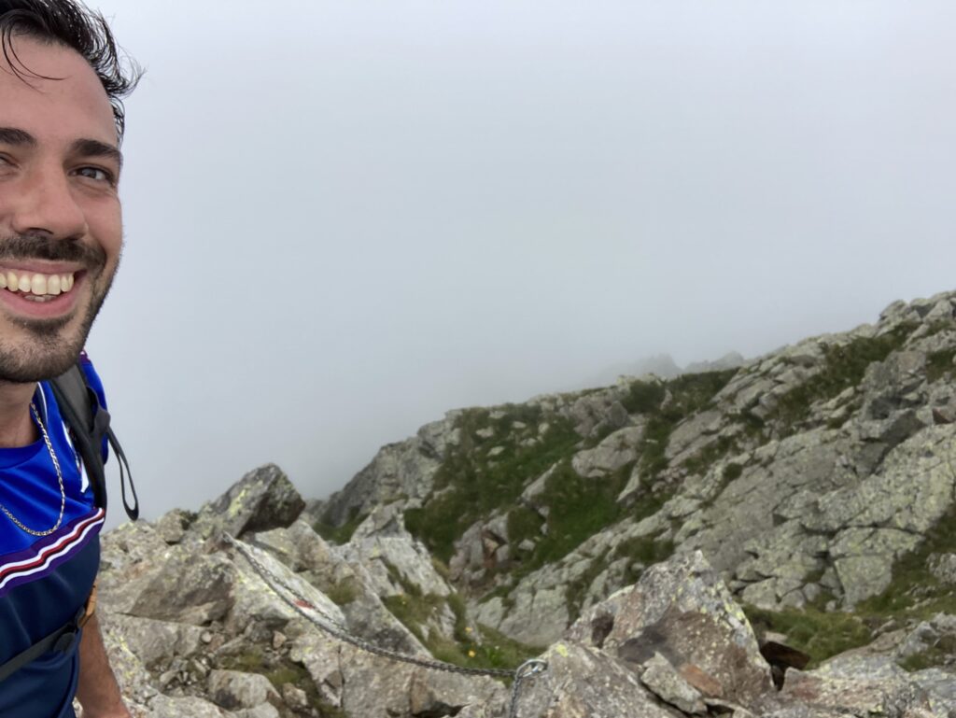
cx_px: 478
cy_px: 359
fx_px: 884
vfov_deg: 44.2
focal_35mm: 32
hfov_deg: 56.8
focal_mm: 2.87
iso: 20
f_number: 2.2
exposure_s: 1/557
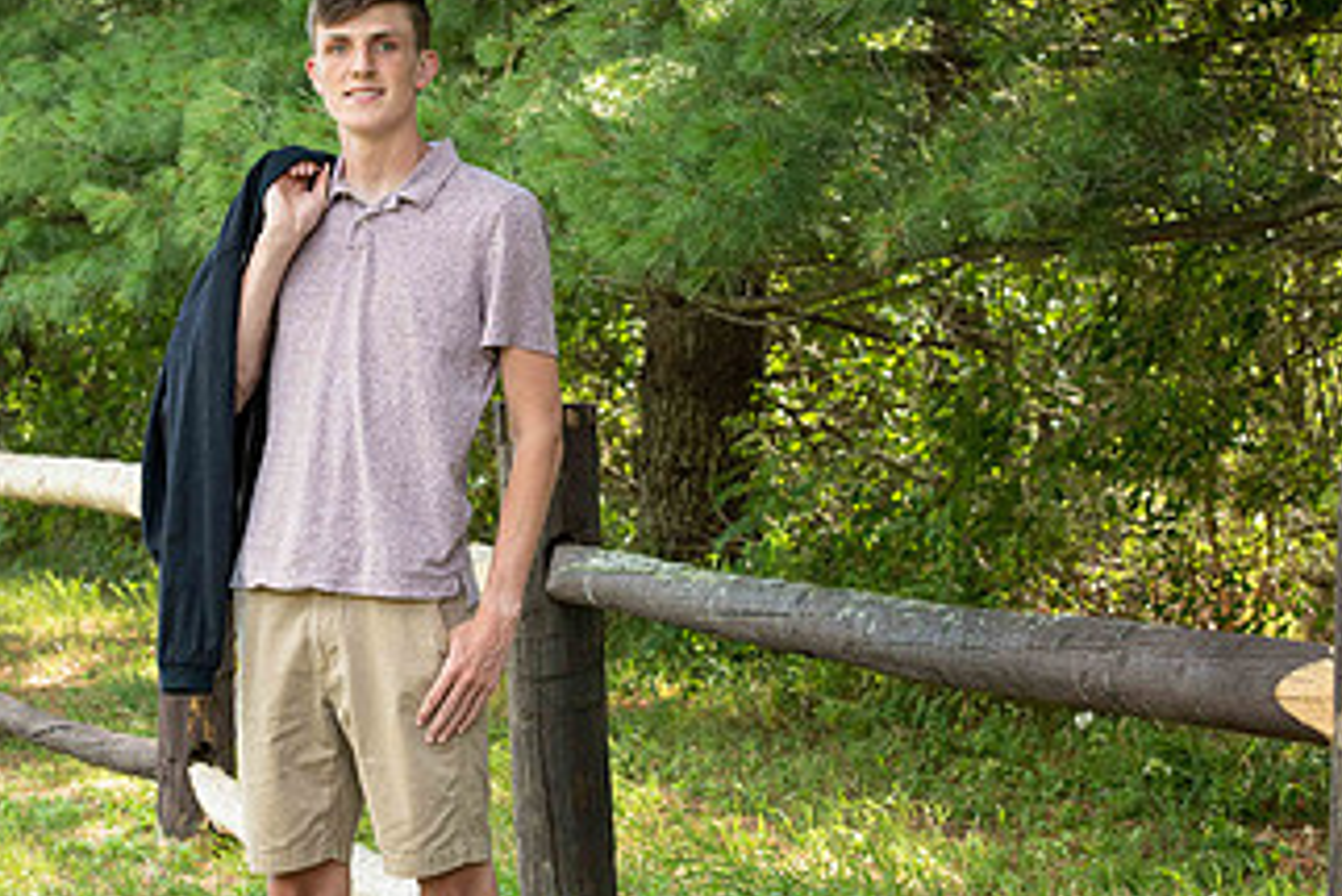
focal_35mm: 126
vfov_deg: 10.9
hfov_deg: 16.2
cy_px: 590
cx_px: 425
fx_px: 4699
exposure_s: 1/200
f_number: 6.3
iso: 500
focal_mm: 70
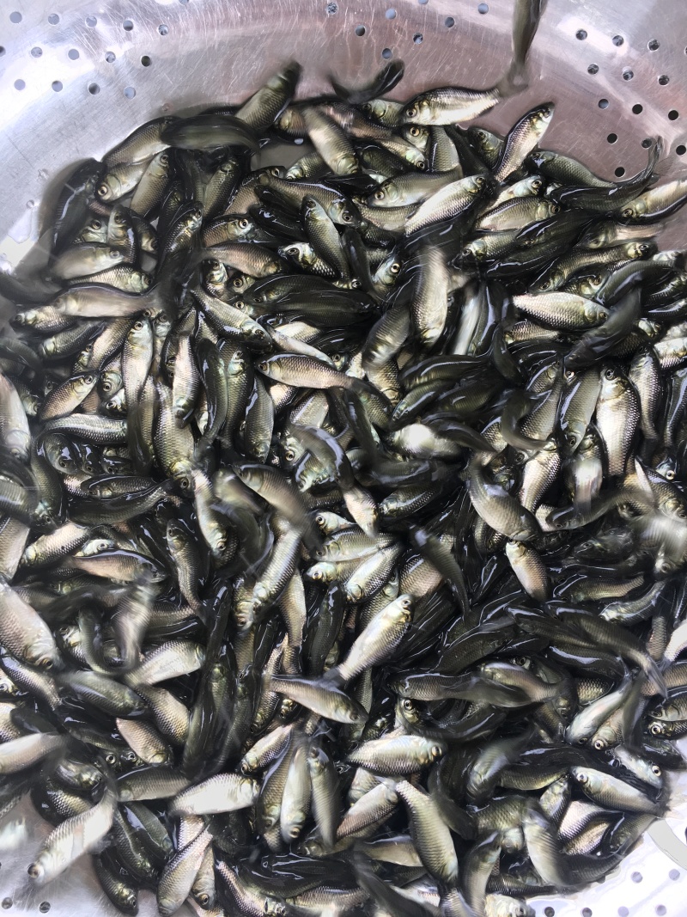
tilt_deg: -84.0
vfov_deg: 61.7
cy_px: 458
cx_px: 344
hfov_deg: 48.2
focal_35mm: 29
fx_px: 768
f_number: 2.2
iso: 32
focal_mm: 4.15
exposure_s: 1/100
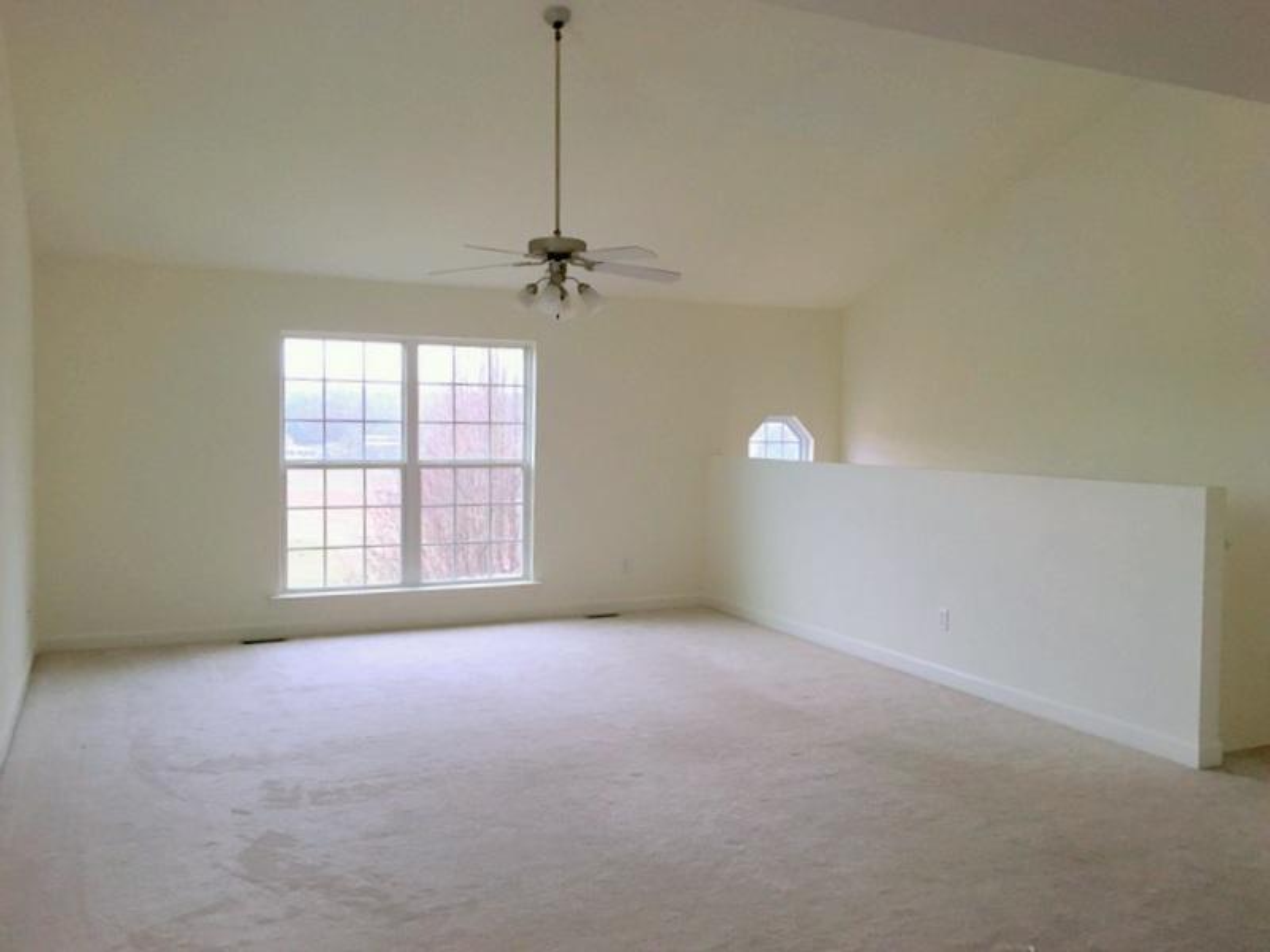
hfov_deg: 61.7
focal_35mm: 29
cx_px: 635
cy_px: 476
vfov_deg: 48.2
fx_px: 1064
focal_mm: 4.15
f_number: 2.2
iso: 100
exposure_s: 1/30
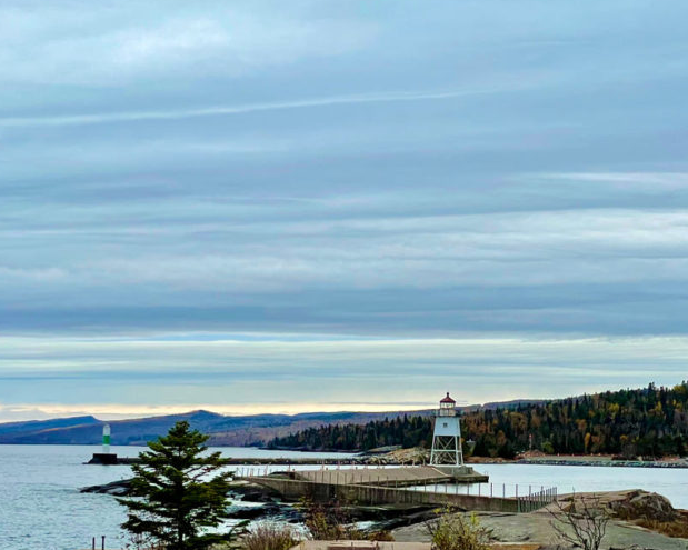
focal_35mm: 63
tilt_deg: +5.9
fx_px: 1283
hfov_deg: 29.9
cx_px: 271
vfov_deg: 24.2
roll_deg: -1.0
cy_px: 277
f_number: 2
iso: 64
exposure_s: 1/121
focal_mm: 6
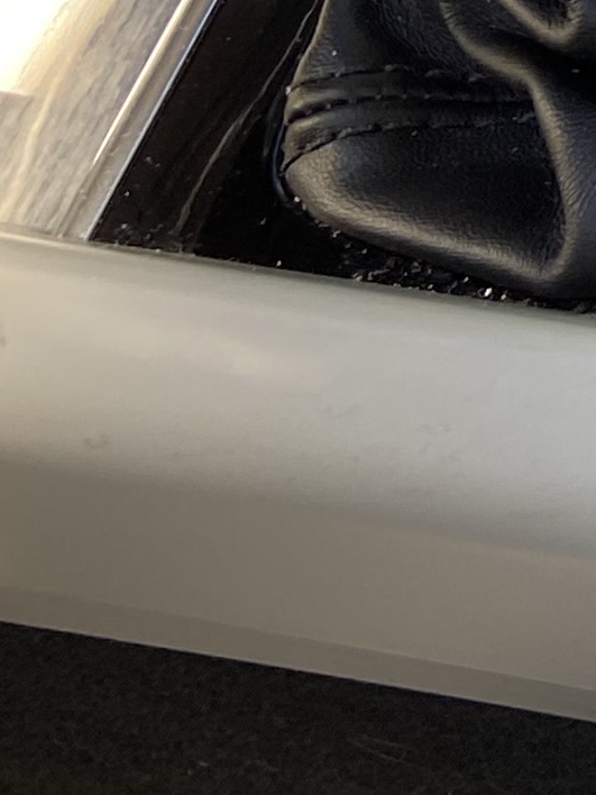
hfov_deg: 8.6
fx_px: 3398
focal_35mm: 148
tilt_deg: -55.5
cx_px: 1694
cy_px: -646
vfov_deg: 12.2
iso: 50
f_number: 1.8
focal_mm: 4.25
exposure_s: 1/122
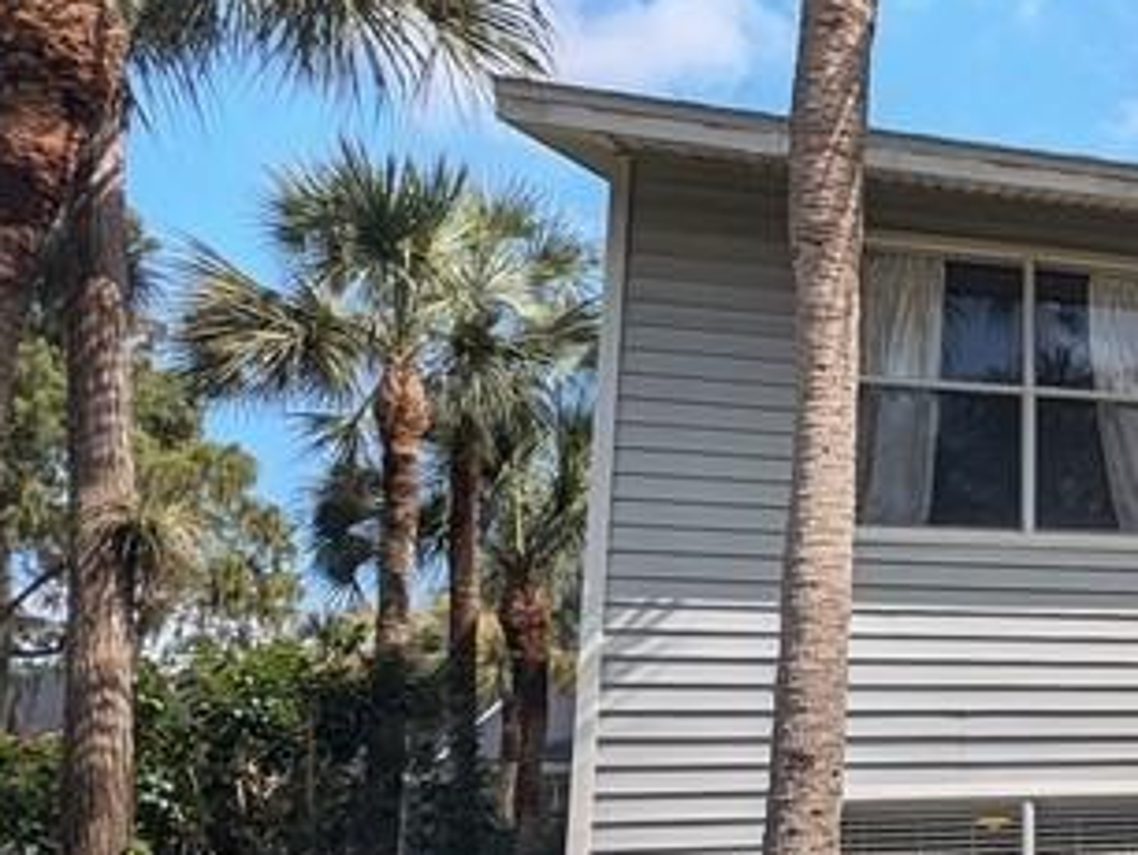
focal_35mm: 40
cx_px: 1382
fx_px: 1316
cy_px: 610
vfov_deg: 35.4
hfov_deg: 35.9
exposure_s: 1/2825
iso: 39
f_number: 1.95
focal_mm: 2.23
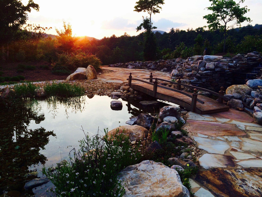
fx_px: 219
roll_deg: -1.8
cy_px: 98
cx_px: 131
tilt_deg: -12.8
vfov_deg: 48.2
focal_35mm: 29
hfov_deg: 61.7
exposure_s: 1/311
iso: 32
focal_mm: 4.15
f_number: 2.2
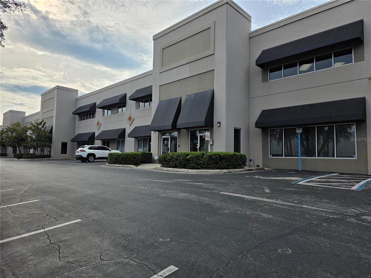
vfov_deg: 58.9
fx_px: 247
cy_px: 139
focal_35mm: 23
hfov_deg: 73.9
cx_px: 186
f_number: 1.7
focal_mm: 6.25
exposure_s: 1/7944
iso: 64
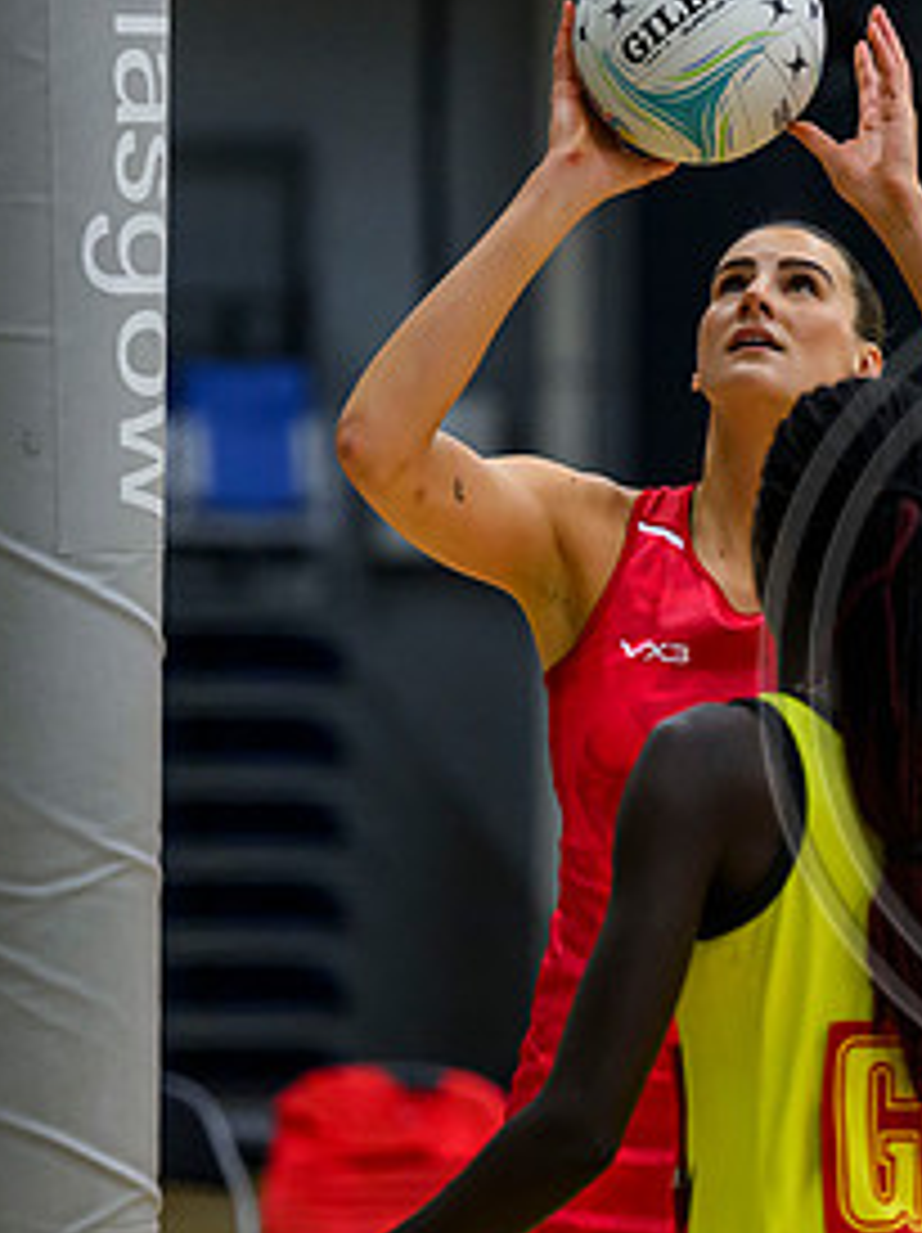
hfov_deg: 4.2
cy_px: 613
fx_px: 12520
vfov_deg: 5.6
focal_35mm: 352
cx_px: 845
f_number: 2.8
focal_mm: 140
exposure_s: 1/1250
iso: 4000
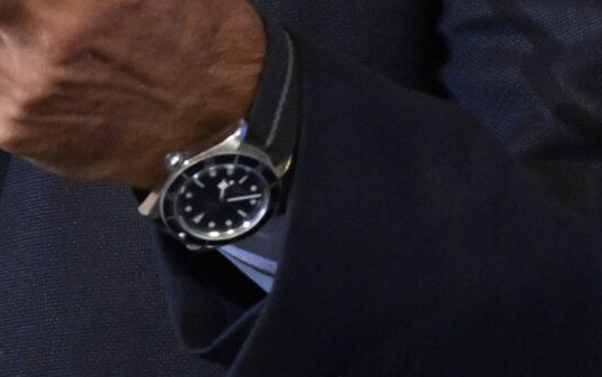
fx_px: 14685
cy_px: -547
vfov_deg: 1.5
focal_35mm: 895
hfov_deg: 2.3
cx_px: -113
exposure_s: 1/250
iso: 3200
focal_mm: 185
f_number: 5.6
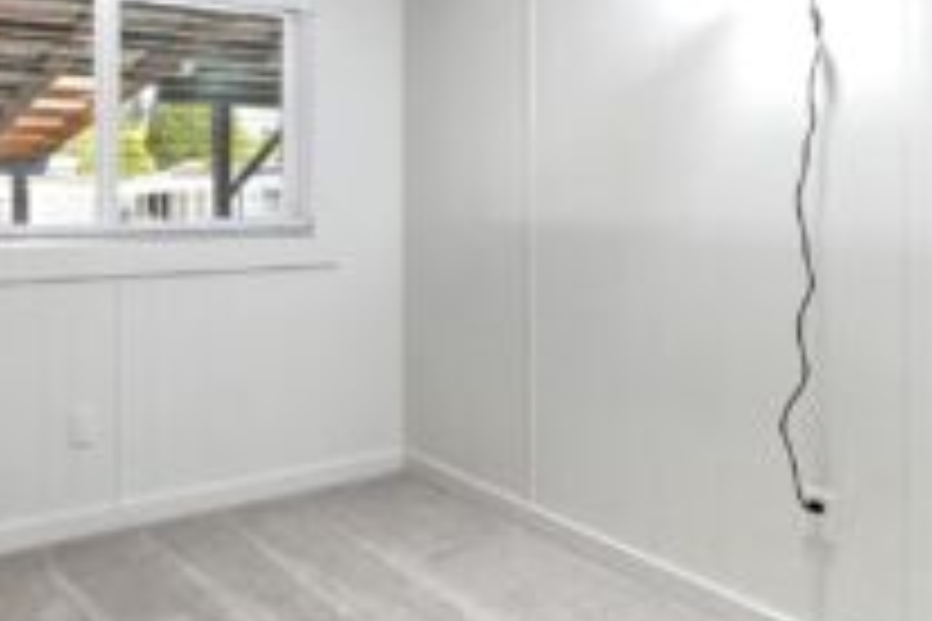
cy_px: 200
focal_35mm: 29
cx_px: 212
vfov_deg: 44.2
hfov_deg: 59.6
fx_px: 751
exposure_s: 1/13
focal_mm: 10
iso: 3200
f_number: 11
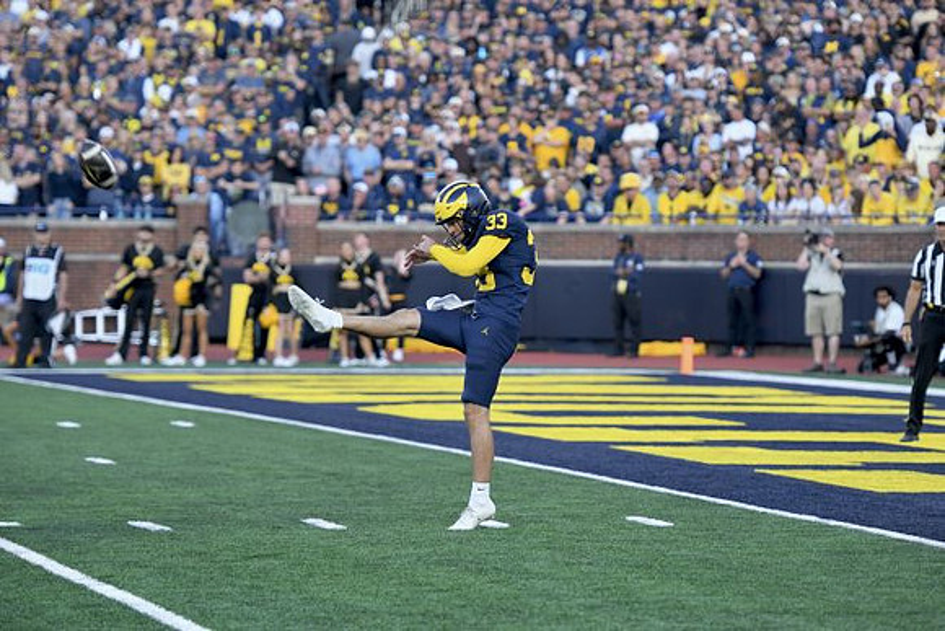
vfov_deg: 8.2
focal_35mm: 168
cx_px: 472
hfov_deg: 12.2
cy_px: 316
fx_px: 4411
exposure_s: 1/1000
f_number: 2.8
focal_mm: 140
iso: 800
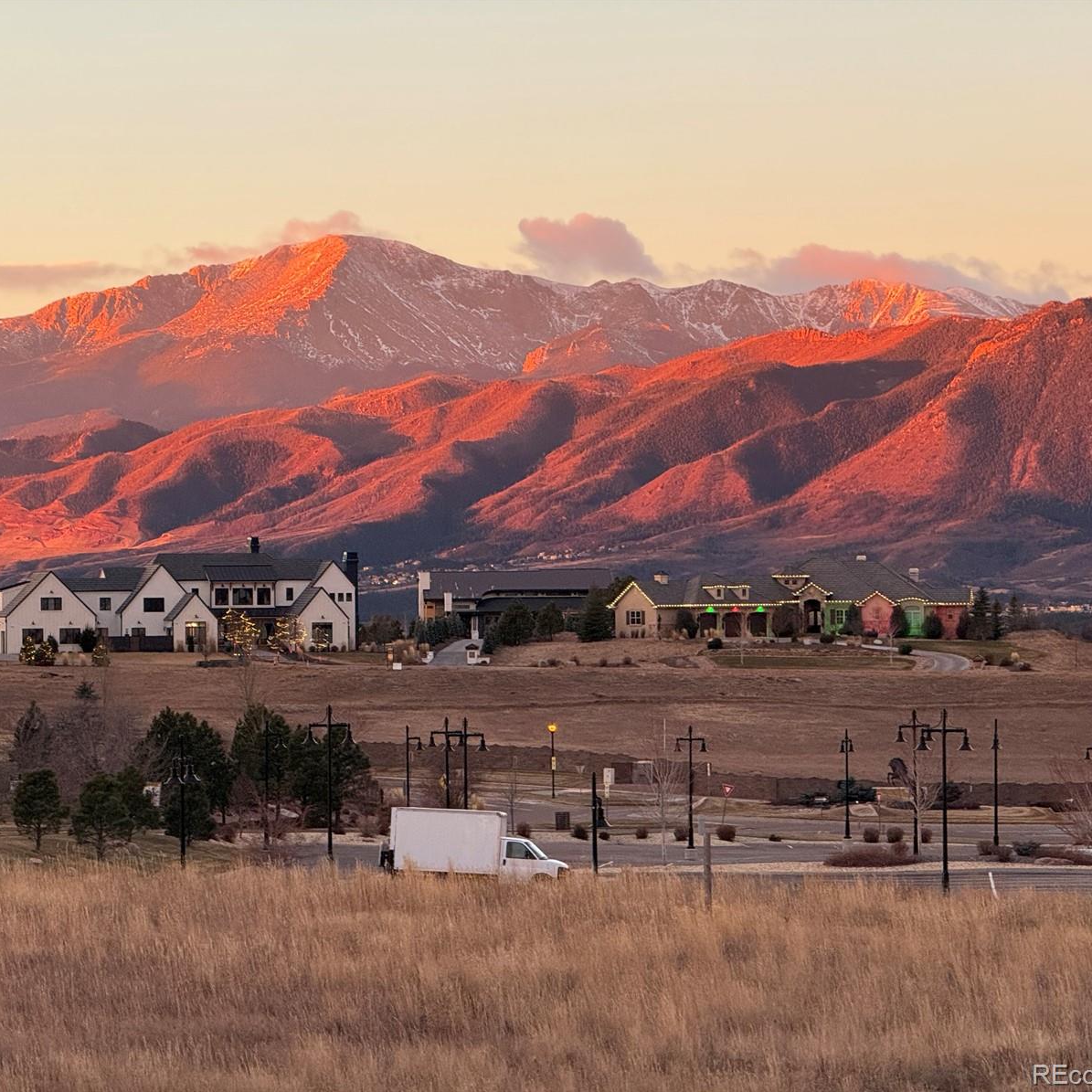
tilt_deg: +0.9
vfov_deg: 12.3
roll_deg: +0.3
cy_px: 546
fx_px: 5068
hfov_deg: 12.3
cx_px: 450
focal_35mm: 142
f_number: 2.8
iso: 160
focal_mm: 15.66
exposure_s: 1/99
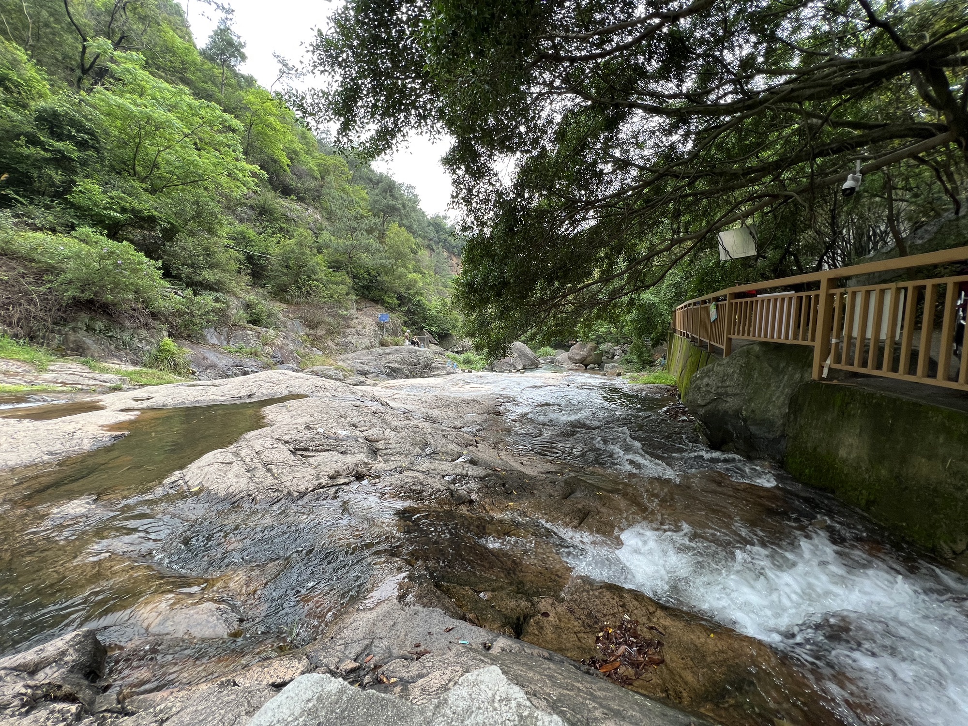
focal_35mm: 13
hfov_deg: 106.2
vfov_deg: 89.9
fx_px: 364
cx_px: 484
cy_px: 363
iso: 64
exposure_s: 1/99
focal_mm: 1.57
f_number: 1.8
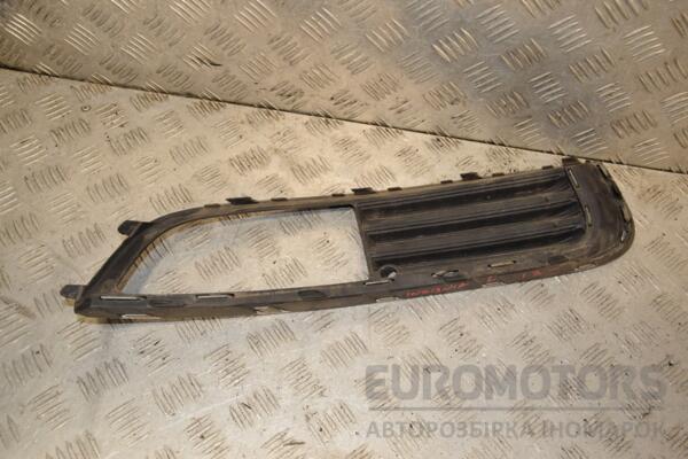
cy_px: 230
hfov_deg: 53.1
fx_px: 688
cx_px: 344
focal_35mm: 36
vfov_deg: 36.9
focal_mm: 24
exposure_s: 1/200
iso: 800
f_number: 7.1
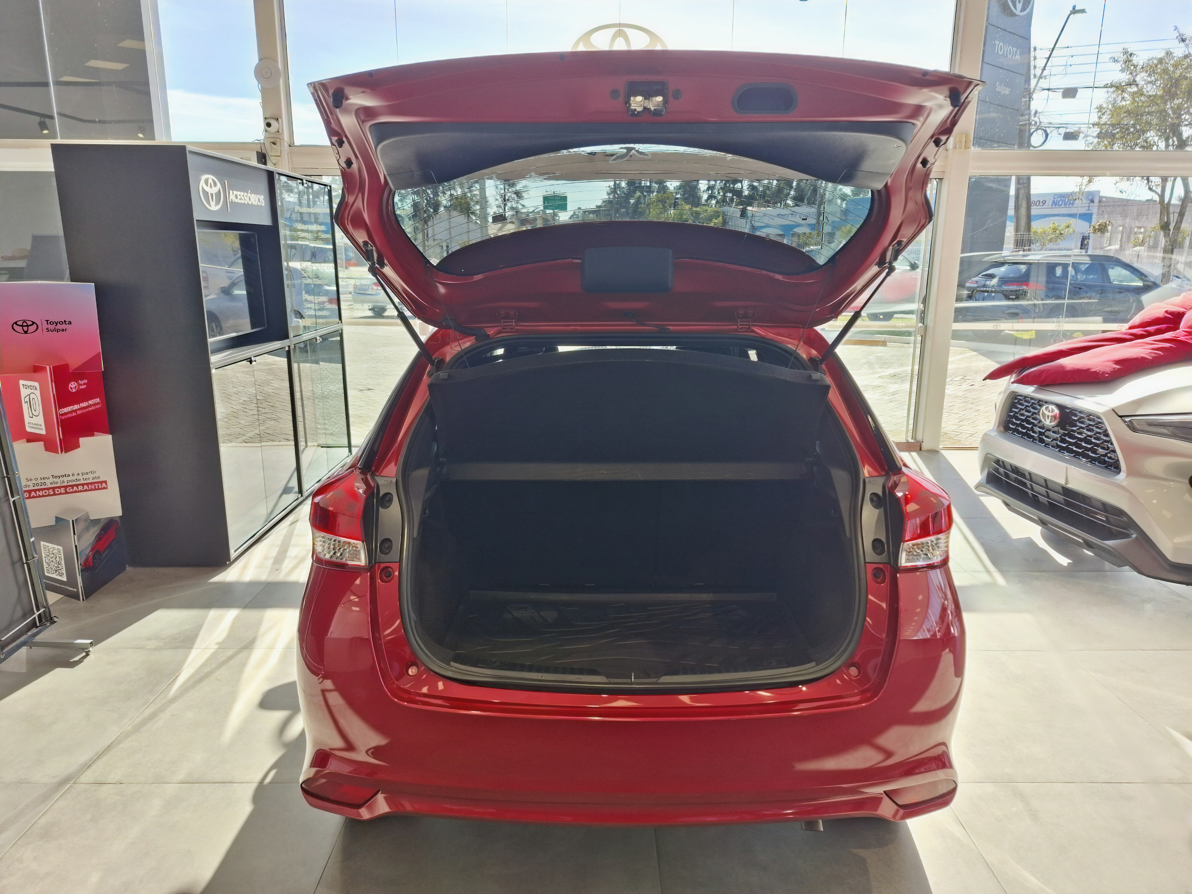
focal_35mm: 23
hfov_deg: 73.9
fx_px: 792
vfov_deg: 58.9
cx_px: 596
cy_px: 447
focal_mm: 5.54
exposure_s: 1/154
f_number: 1.8
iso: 50
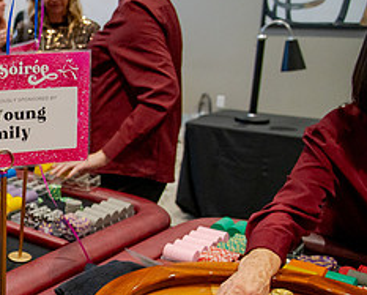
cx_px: -68
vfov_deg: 27.1
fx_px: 609
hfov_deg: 29.2
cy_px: 181
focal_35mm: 56
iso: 2500
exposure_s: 1/100
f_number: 4.5
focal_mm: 24
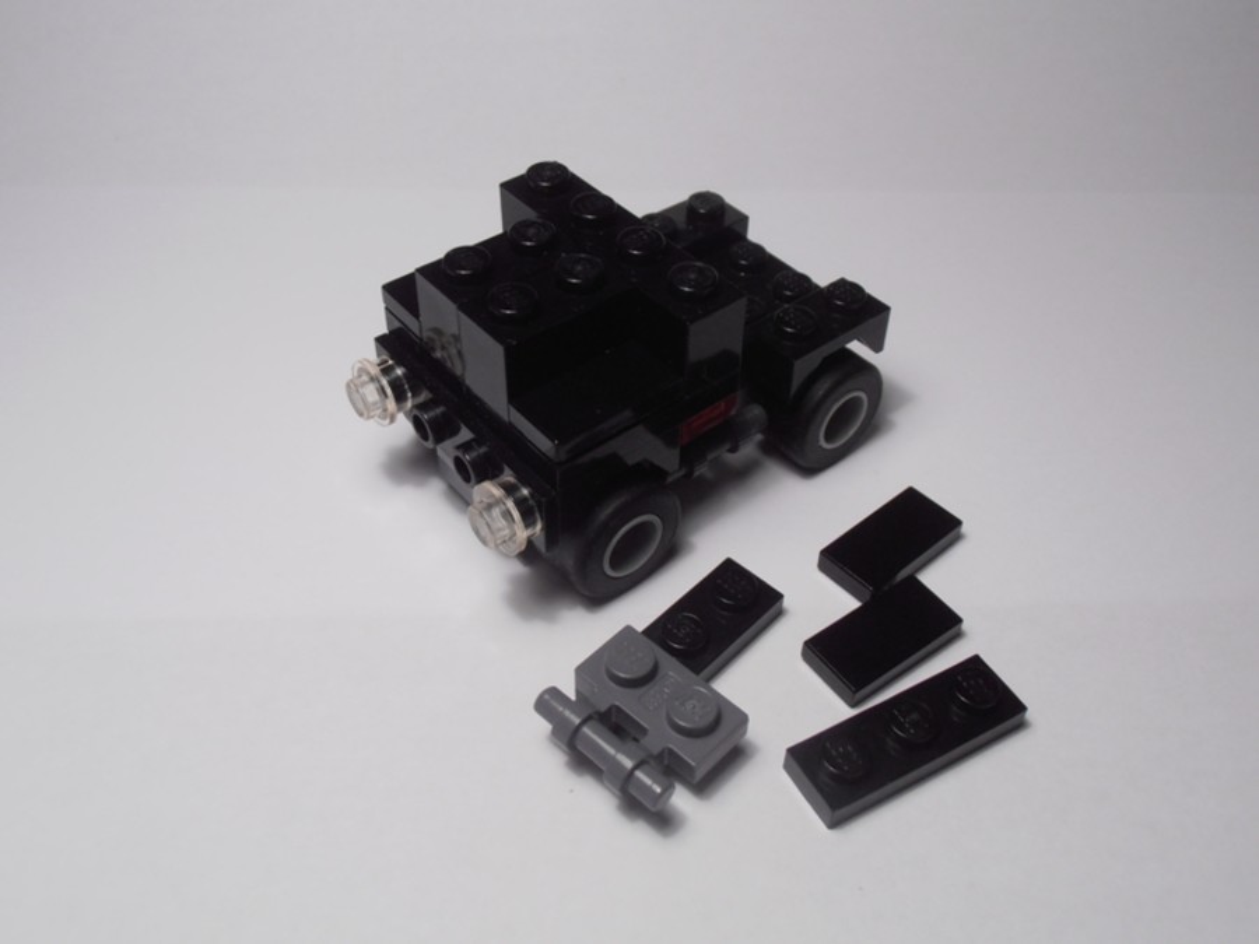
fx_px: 1346
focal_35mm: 37
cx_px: 630
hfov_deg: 50.1
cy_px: 472
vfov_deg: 38.7
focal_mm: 6.61
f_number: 3.9
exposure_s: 1/60
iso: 80
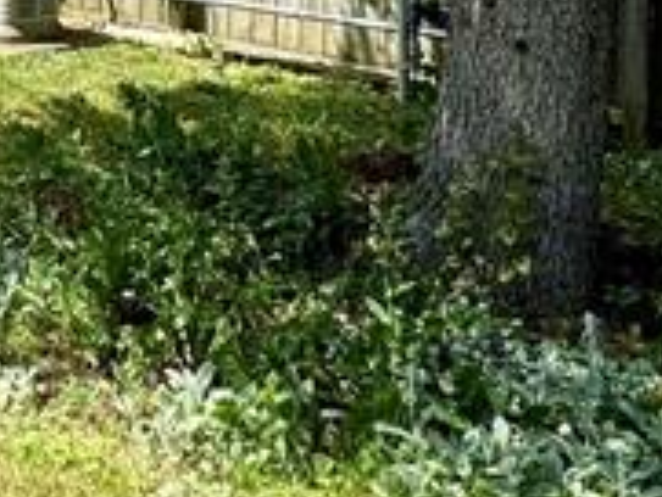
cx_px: -369
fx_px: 1512
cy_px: -241
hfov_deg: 20.6
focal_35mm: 79
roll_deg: -2.8
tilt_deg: +1.6
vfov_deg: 17.0
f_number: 2.2
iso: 40
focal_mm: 2.22
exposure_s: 1/1078
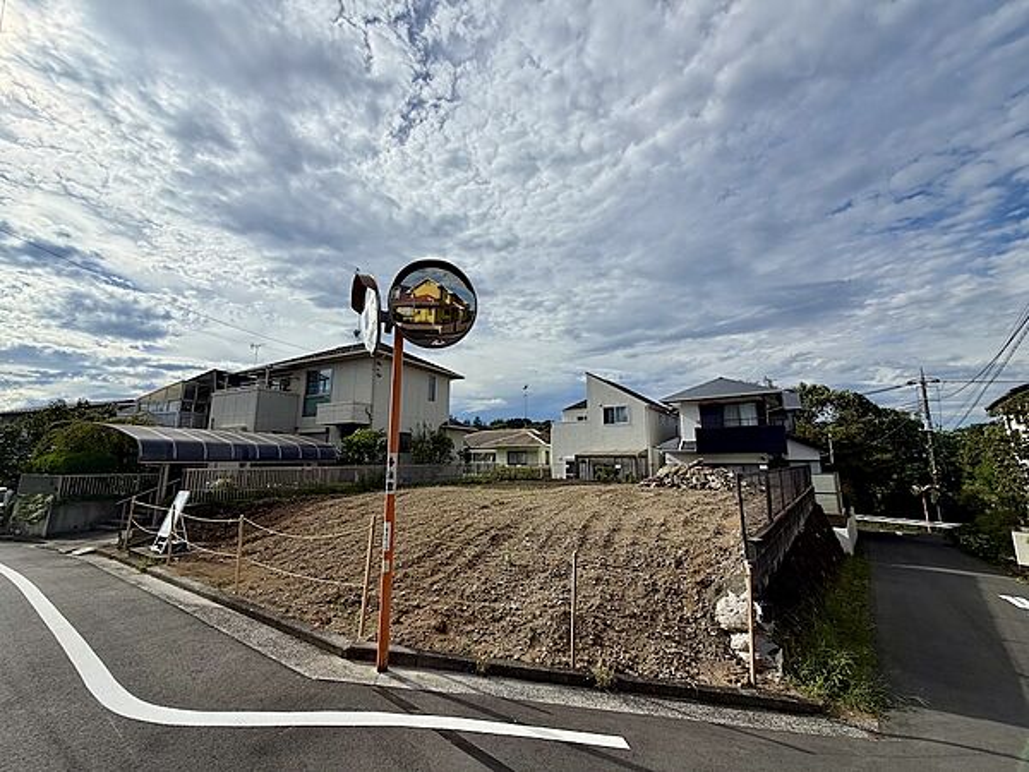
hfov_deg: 102.1
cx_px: 514
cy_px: 386
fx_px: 416
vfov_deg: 85.7
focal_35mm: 14
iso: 20
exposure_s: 1/1656
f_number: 2.2
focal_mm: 2.22
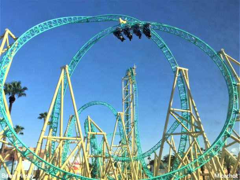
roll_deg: -1.9
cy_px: 90
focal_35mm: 29
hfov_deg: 61.6
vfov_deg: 48.3
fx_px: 201
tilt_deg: +19.6
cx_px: 120
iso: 32
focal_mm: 4.15
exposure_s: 1/920
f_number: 2.2
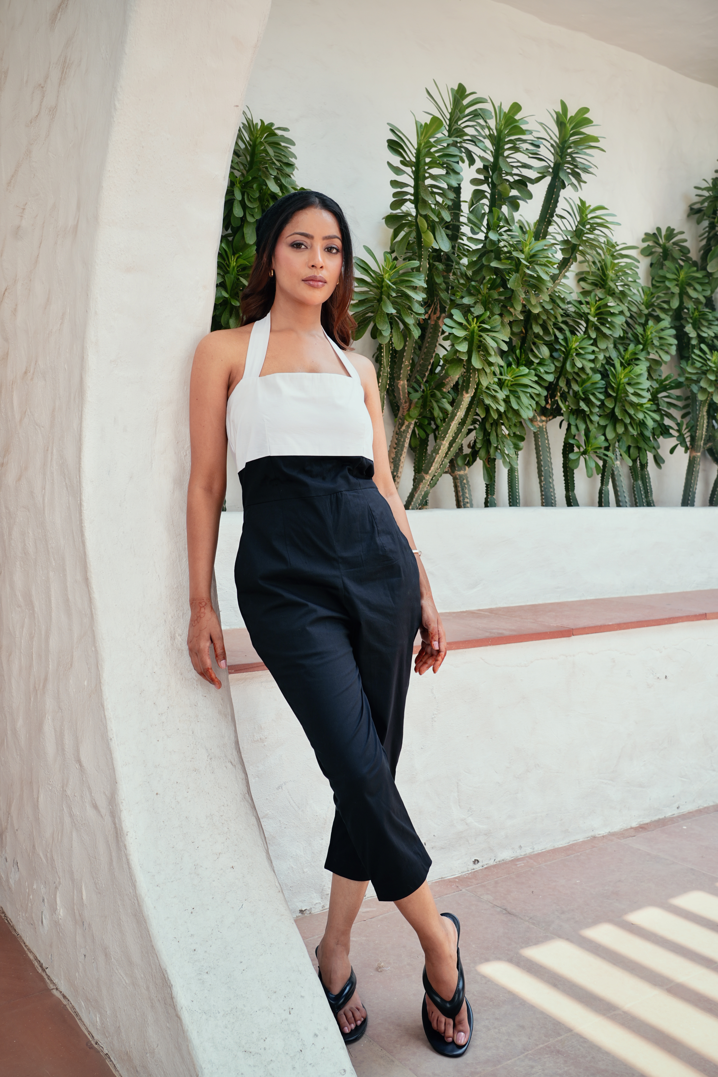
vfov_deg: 61.9
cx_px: 359
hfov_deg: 43.6
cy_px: 538
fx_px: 897
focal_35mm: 30
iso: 125
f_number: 5.6
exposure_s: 1/80
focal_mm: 30
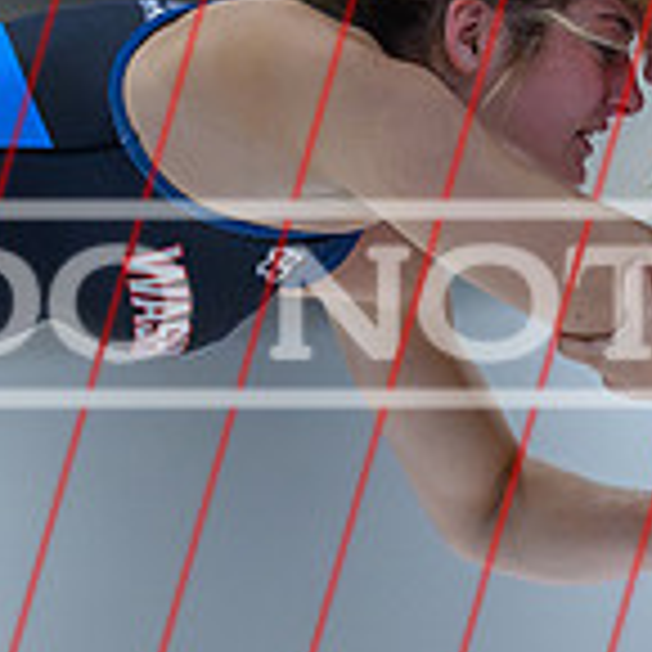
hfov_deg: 3.0
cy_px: 644
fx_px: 12615
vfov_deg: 3.0
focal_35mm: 592
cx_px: 436
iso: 4500
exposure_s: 1/640
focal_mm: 125
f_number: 2.8
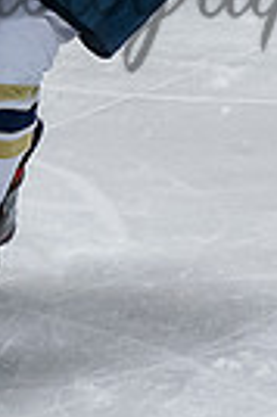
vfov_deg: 3.2
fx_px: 7440
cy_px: -157
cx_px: 127
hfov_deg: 2.1
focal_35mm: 643
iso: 2500
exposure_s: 1/800
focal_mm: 70
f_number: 3.5
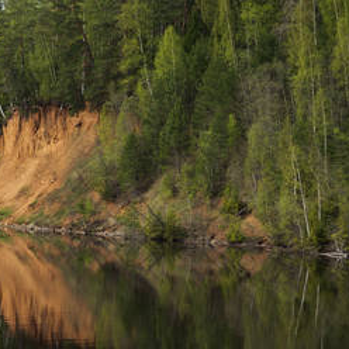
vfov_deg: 10.4
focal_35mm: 168
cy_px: 203
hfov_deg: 10.3
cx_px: -41
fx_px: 1916
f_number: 5.6
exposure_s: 1/250
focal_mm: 68
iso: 100
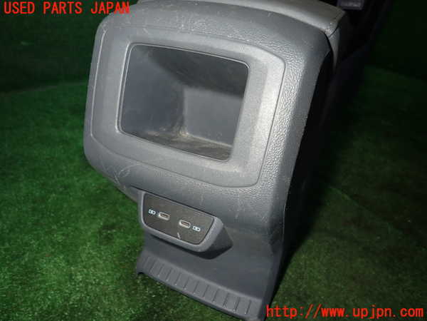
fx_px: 308
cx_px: 214
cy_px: 160
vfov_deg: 54.9
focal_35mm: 25
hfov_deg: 69.4
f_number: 5.6
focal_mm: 4.5
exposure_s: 1/30
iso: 200
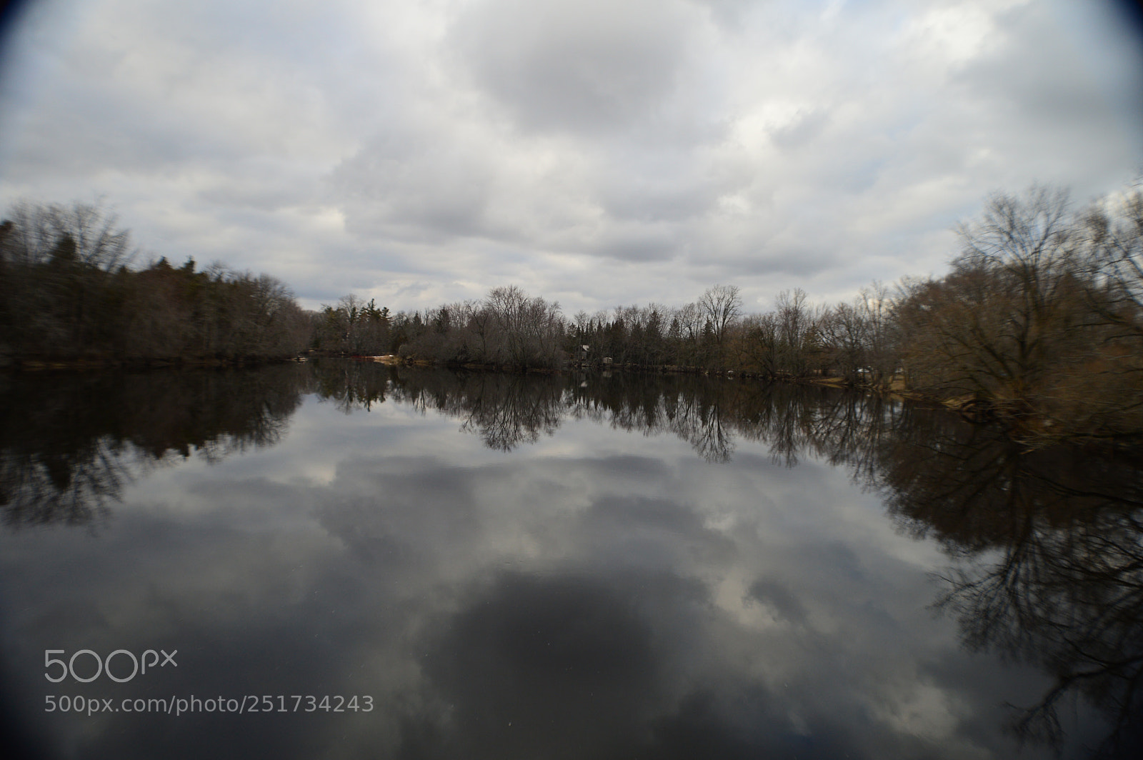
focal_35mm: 27
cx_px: 572
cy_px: 380
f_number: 4
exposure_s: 1/640
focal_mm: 18
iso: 200
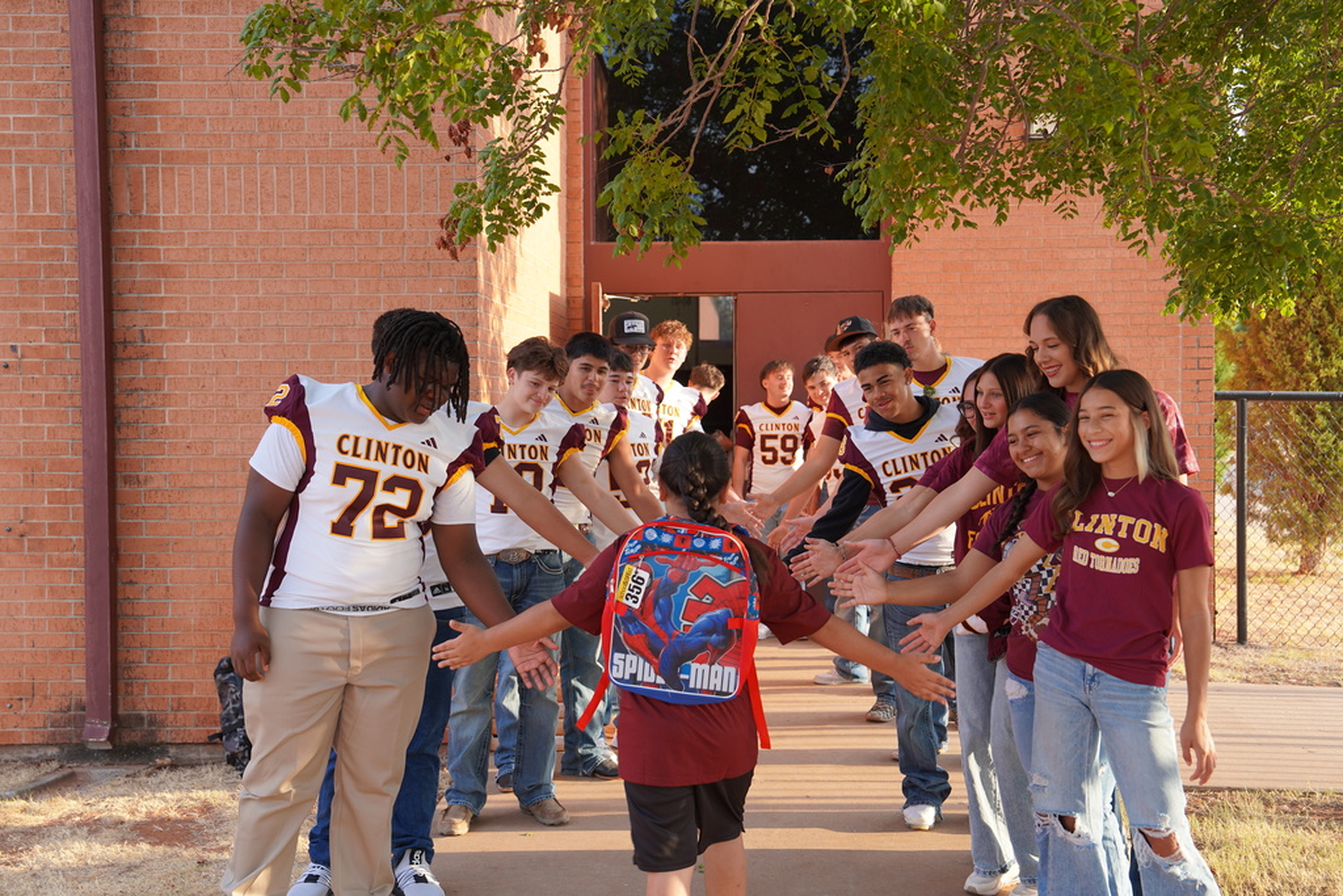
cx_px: 672
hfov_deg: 45.4
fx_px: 1604
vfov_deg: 31.2
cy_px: 448
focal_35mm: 43
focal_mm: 43
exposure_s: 1/160
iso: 160
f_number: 4
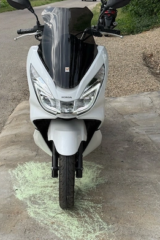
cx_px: 69
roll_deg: -2.5
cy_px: 122
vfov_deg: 38.9
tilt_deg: -20.8
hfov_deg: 26.4
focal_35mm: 51
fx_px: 340
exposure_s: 1/1167
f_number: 1.78
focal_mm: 6.76
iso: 80
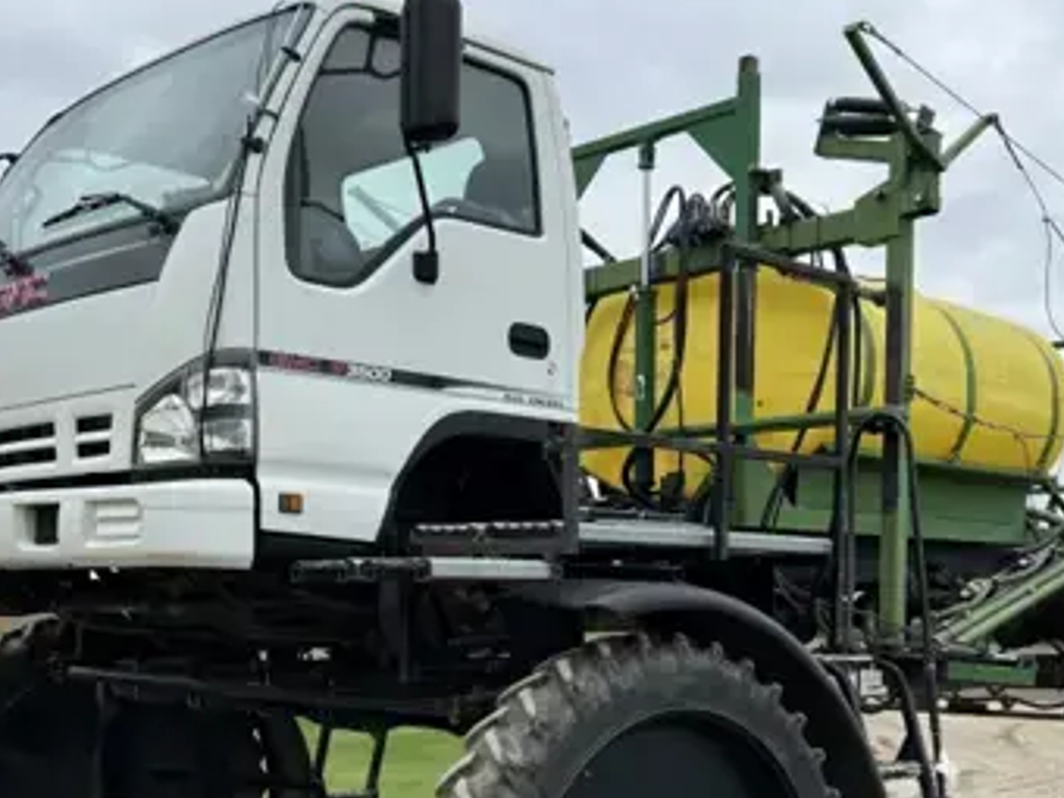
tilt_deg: +1.9
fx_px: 1506
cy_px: 585
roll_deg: -1.1
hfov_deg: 38.8
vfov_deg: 29.3
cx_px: 635
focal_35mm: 49
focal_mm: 5.7
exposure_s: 1/1112
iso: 50
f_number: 1.5
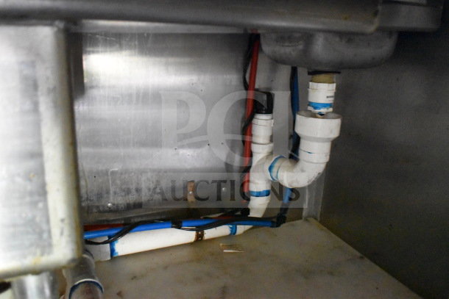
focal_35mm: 33
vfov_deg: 40.0
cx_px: 224
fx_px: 412
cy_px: 150
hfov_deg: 57.2
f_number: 3.8
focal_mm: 22
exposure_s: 1/40
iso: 14400
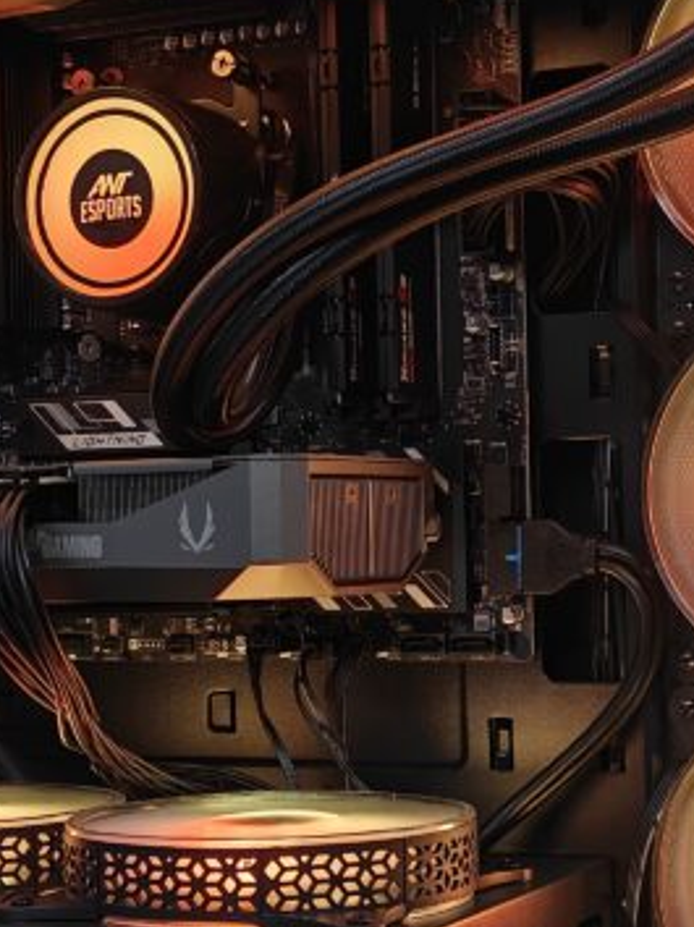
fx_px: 2248
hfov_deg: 17.5
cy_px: 508
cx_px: 359
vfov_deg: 23.3
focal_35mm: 84
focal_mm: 5.59
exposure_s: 1/50
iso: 125
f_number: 1.8
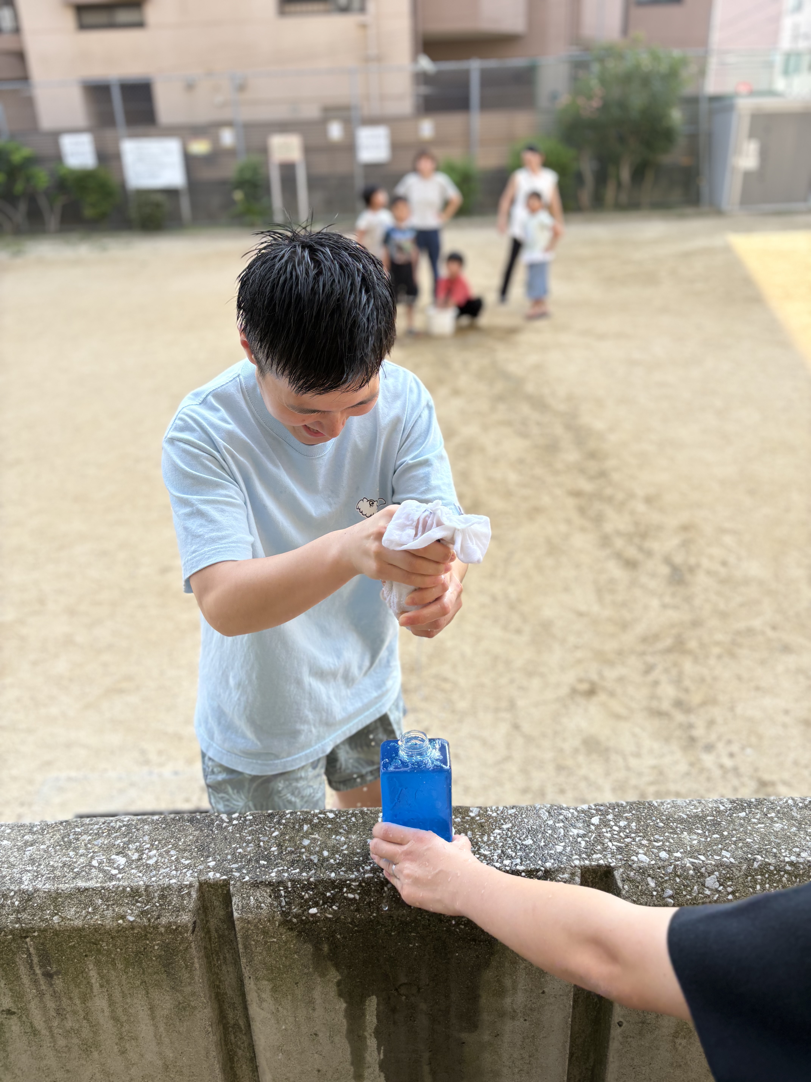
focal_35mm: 26
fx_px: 812
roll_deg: +2.1
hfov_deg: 53.1
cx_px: 406
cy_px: 541
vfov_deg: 67.3
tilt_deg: -24.9
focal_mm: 5.96
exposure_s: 1/511
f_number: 1.6
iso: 50
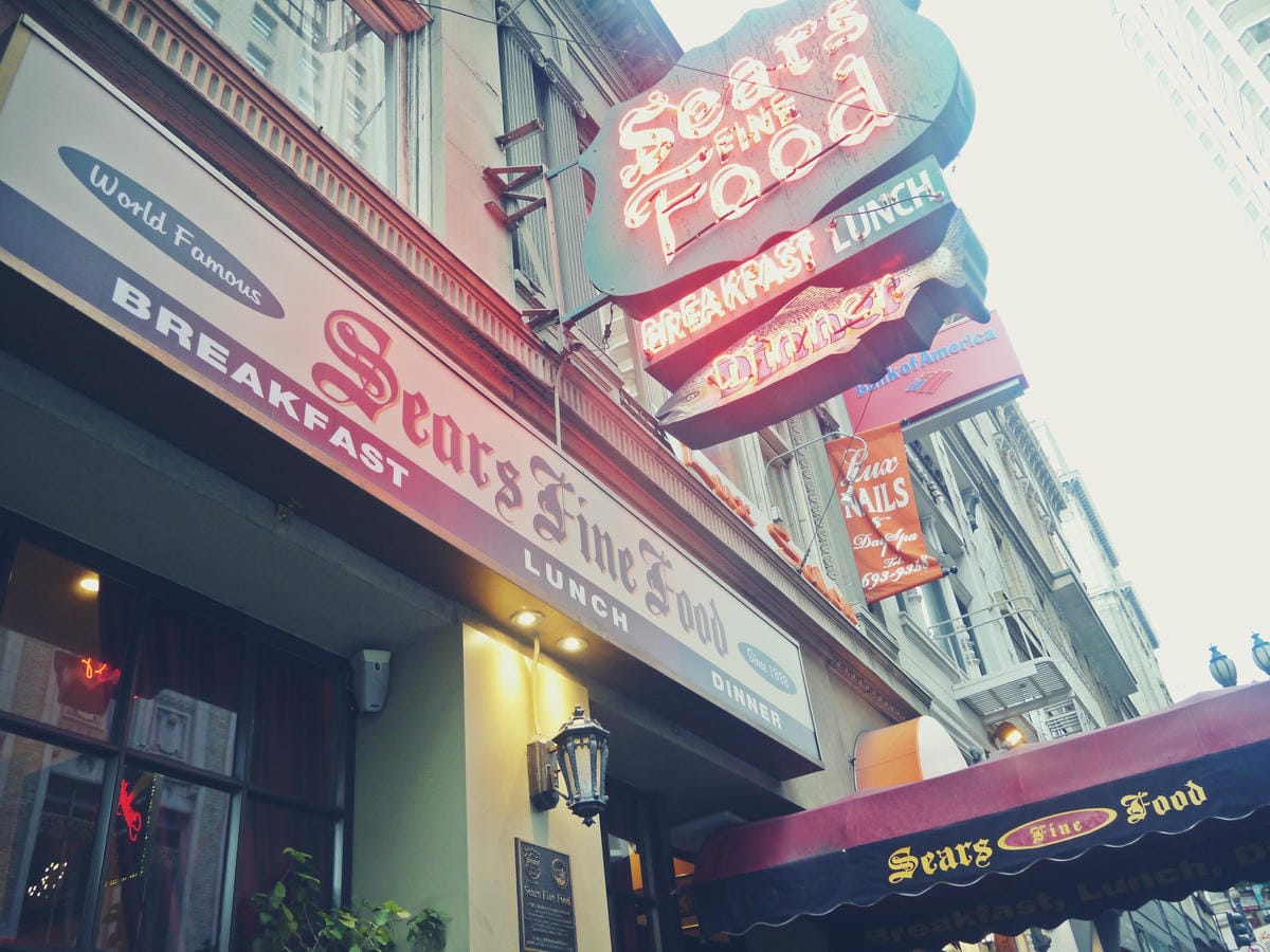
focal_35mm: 28
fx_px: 1027
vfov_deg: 49.7
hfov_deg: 63.4
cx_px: 635
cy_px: 476
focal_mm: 14
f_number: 3.5
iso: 500
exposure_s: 1/60
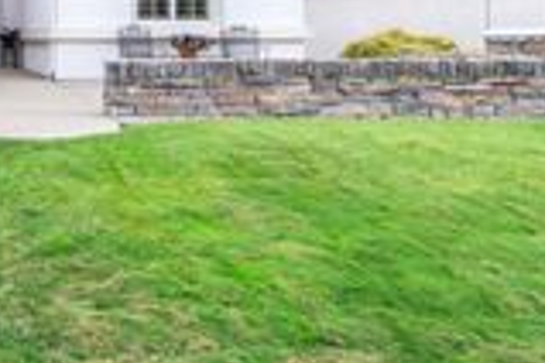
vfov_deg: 29.3
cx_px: -117
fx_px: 666
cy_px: 36
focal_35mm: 44
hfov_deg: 34.9
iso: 100
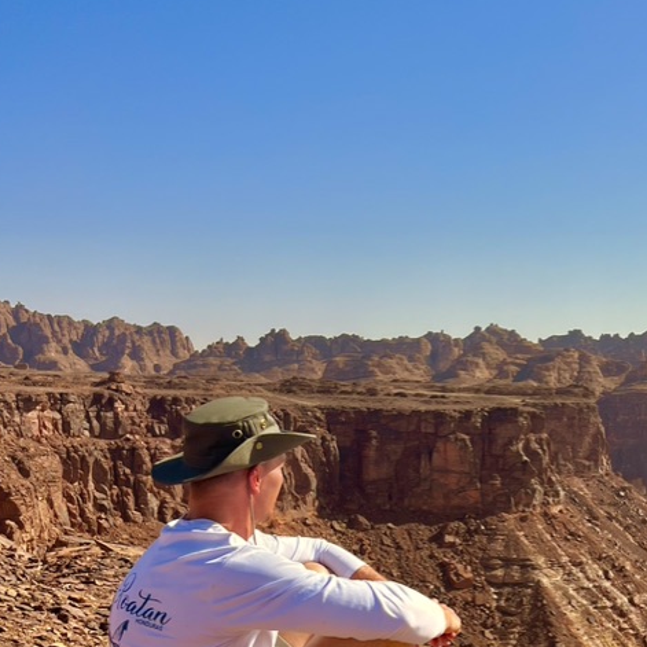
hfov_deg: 33.3
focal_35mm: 50
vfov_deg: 33.1
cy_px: 518
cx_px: 486
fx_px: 1057
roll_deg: -0.8
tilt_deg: -7.7
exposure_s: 1/5319
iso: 50
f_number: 1.5
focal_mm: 5.7
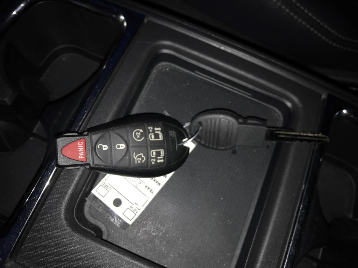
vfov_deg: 49.7
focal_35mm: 28
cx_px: 179
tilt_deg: -71.7
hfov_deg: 63.4
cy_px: 134
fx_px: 290
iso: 20
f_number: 1.8
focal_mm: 3.99
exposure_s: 1/83
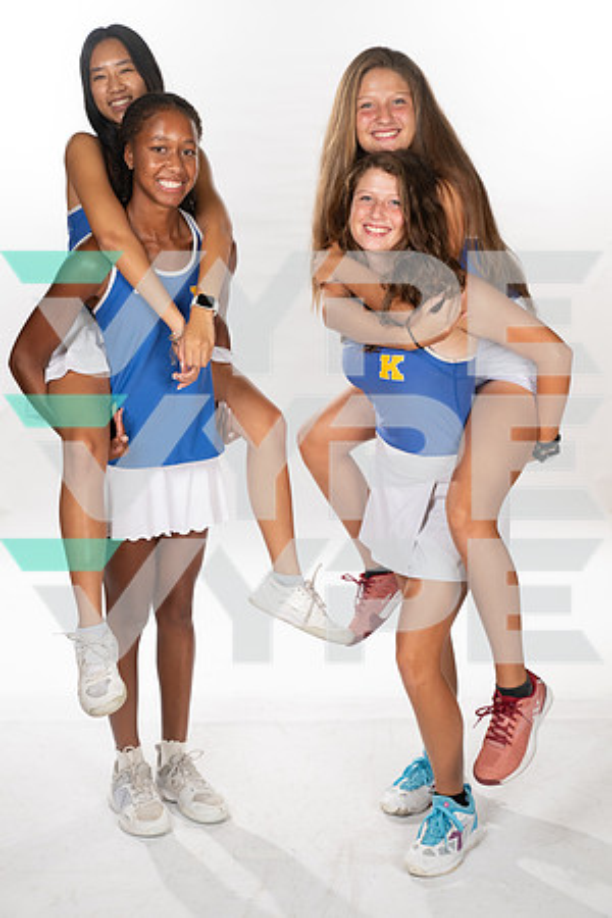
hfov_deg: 27.0
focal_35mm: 50
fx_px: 1275
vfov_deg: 39.6
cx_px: 306
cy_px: 459
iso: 800
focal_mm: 50
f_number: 7.1
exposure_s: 1/320
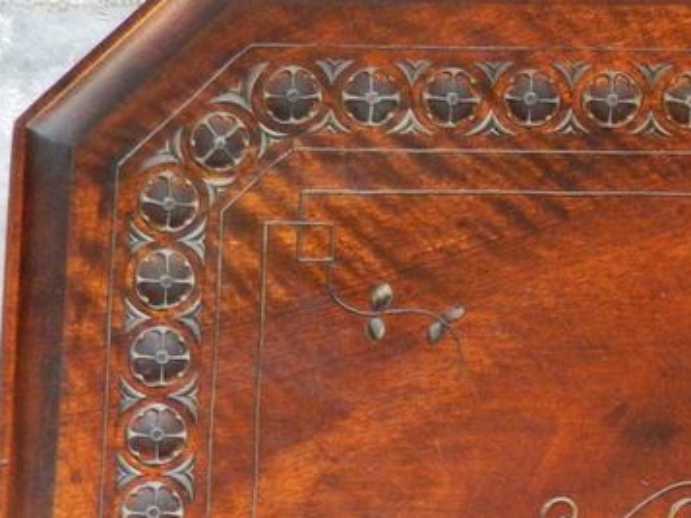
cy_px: 580
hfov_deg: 24.7
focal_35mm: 70
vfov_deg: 20.0
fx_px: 1398
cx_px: 863
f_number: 3.4
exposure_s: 1/10
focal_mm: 4.5
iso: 200
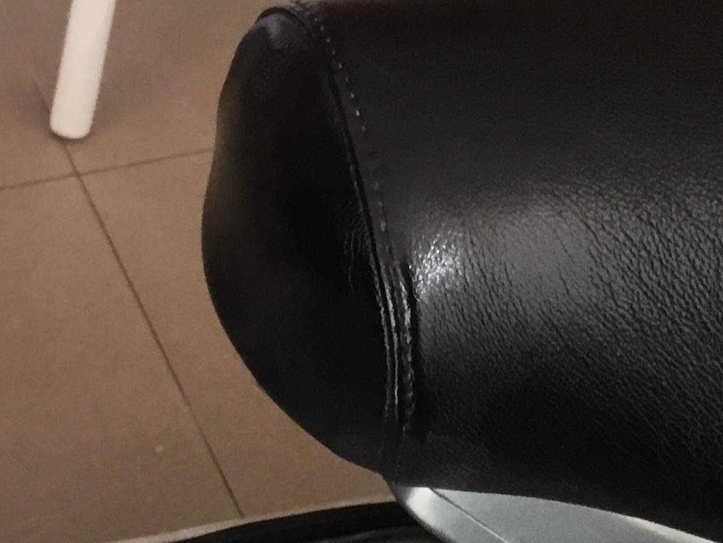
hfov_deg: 18.6
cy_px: 324
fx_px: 2068
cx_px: -190
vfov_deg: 14.9
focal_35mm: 99
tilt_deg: -49.2
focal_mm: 3.3
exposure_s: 1/33
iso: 50
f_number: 2.4
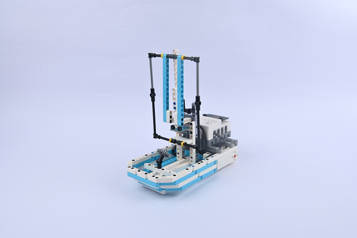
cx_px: 178
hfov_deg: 53.2
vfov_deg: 36.8
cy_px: 119
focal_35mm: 36
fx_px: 357
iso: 160
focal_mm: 36
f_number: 13
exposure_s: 1/100
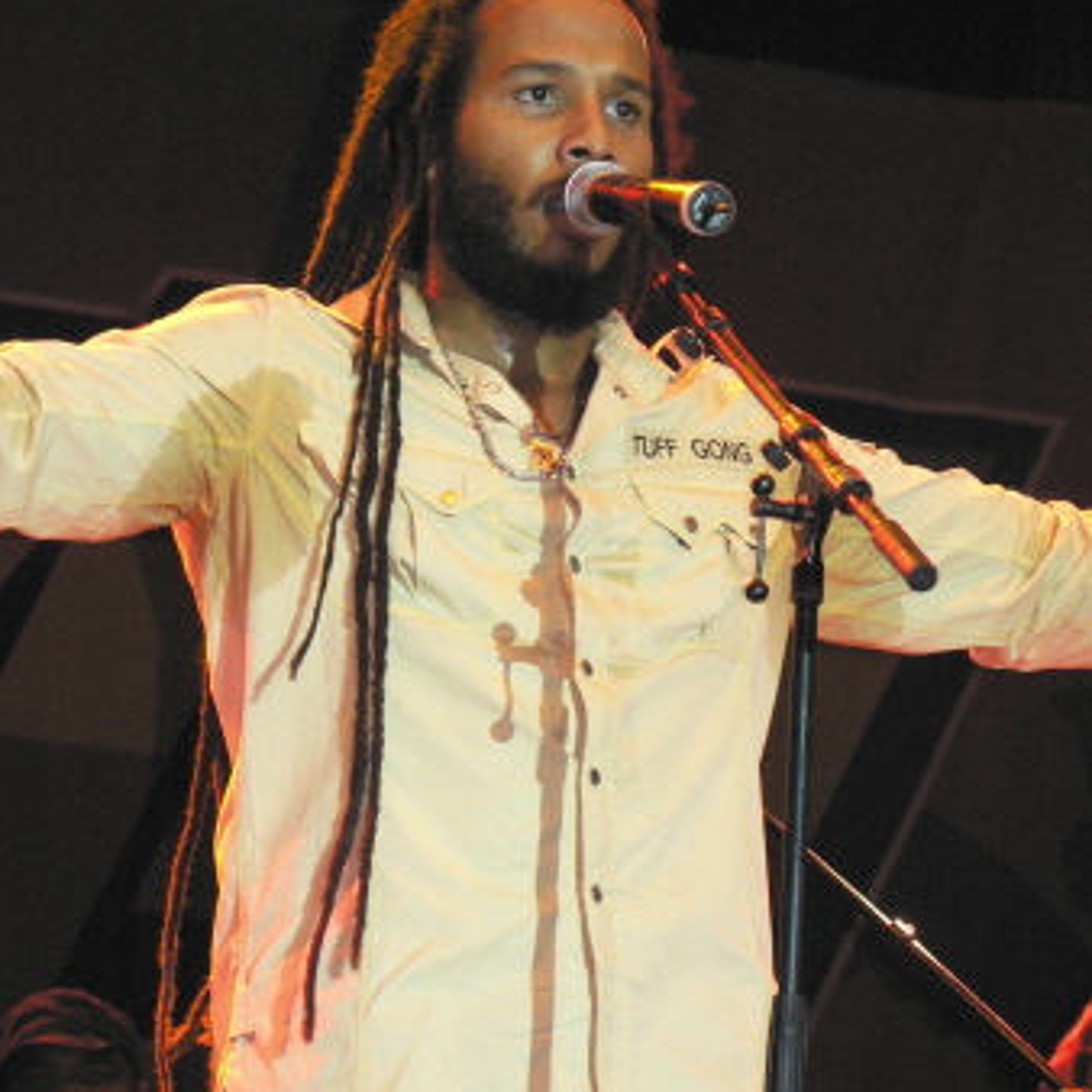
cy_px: 460
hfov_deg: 7.4
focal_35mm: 236
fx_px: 8423
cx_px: 546
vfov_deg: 7.4
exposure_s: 1/60
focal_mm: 34.2
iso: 400
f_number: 3.3
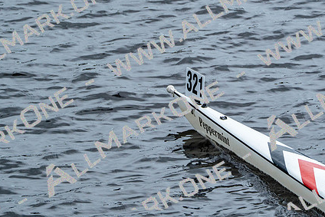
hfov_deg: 2.5
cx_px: 202
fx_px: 7405
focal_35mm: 820
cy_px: 79
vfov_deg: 1.7
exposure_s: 1/1000
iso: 1600
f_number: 6.3
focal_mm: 600
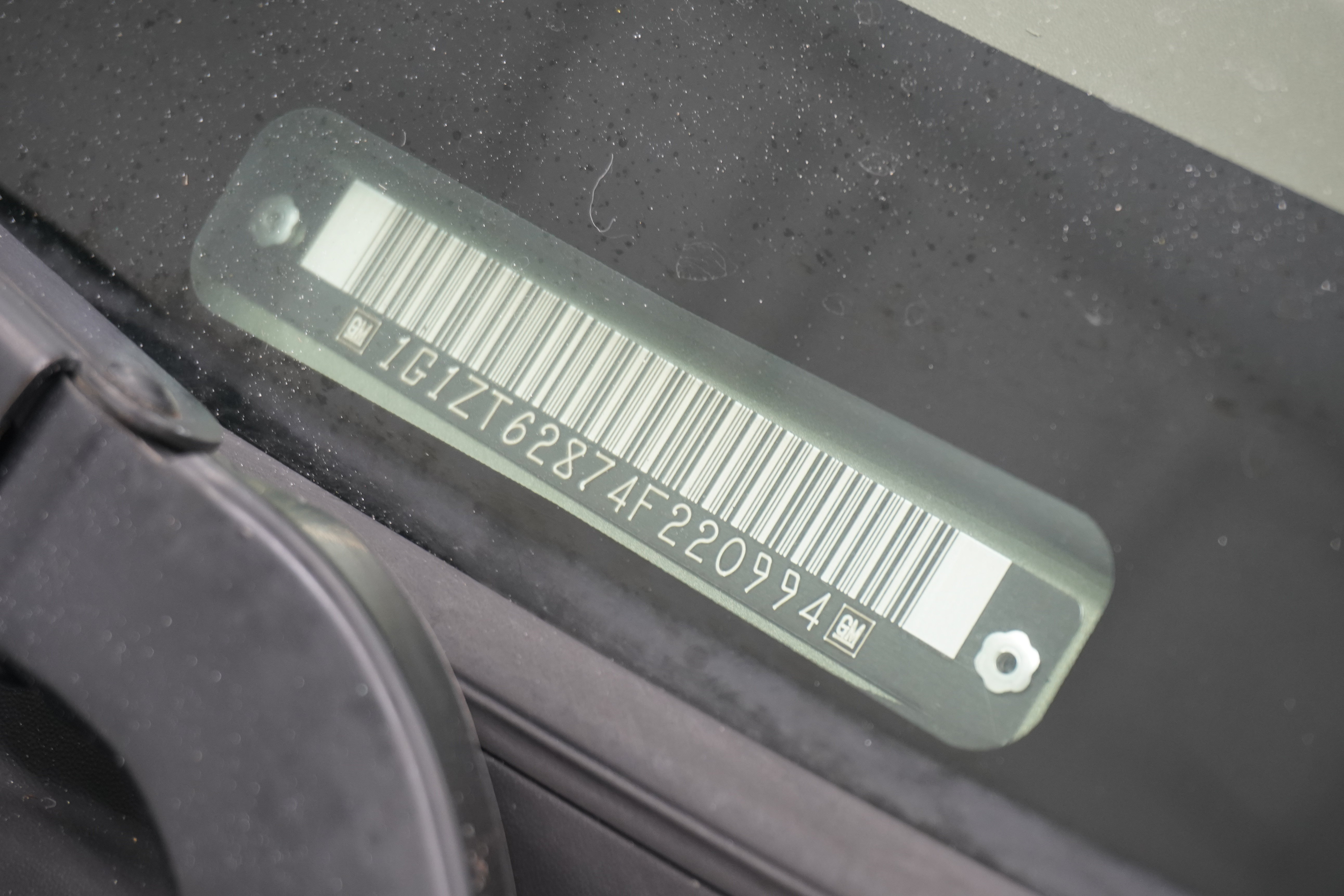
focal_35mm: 69
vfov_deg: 19.7
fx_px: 2576
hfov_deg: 29.2
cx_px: 672
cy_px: 448
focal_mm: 46
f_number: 5.6
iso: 800
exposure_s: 1/80
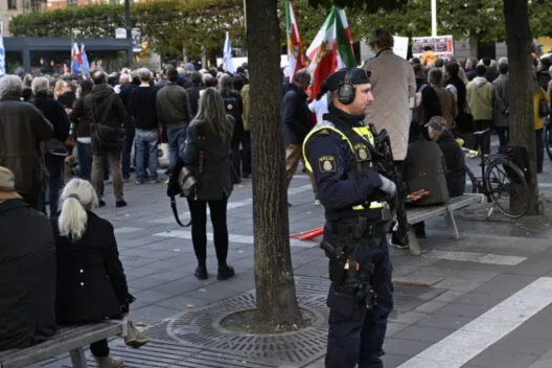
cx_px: 294
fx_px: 981
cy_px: 131
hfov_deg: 31.4
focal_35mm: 64
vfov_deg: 21.2
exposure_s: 1/40
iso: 500
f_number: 6.3
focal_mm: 44
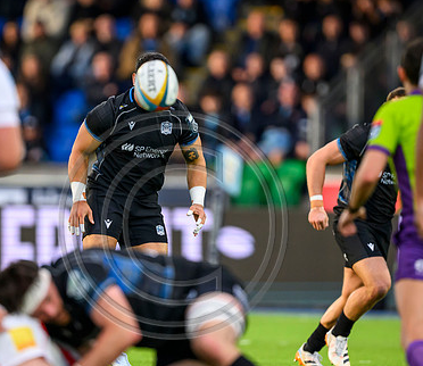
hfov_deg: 2.4
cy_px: 195
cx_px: 146
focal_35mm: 770
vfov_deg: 2.1
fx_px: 9956
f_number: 3.2
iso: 2000
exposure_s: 1/2500
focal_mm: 400
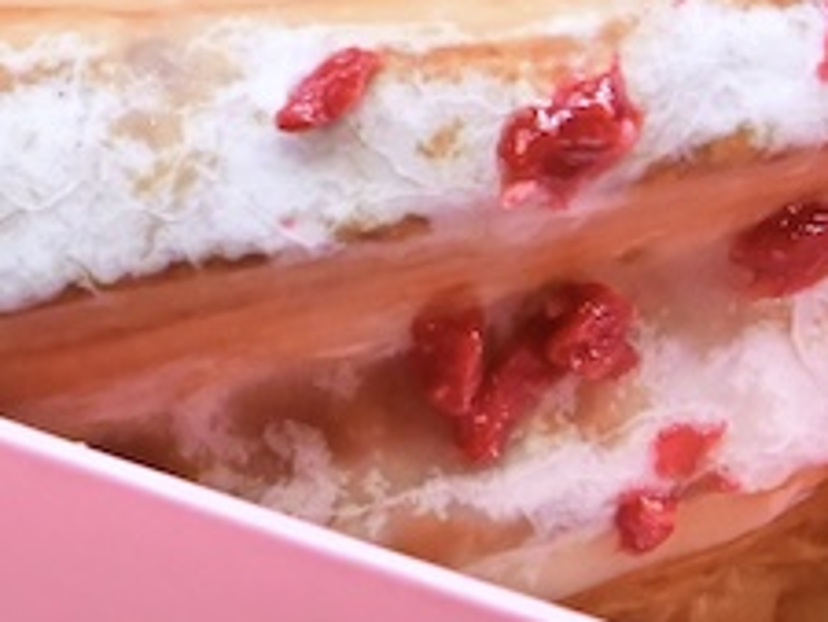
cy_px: -567
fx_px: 9190
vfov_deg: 3.8
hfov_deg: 5.1
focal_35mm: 384
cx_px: -523
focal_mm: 60
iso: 4000
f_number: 10
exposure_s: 1/250
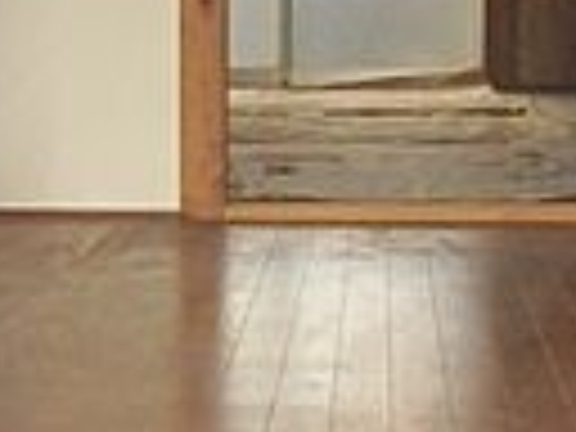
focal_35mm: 105
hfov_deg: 18.6
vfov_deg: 14.0
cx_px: 432
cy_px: 81
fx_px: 1747
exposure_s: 1/30
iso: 500
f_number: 3.5
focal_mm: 3.7
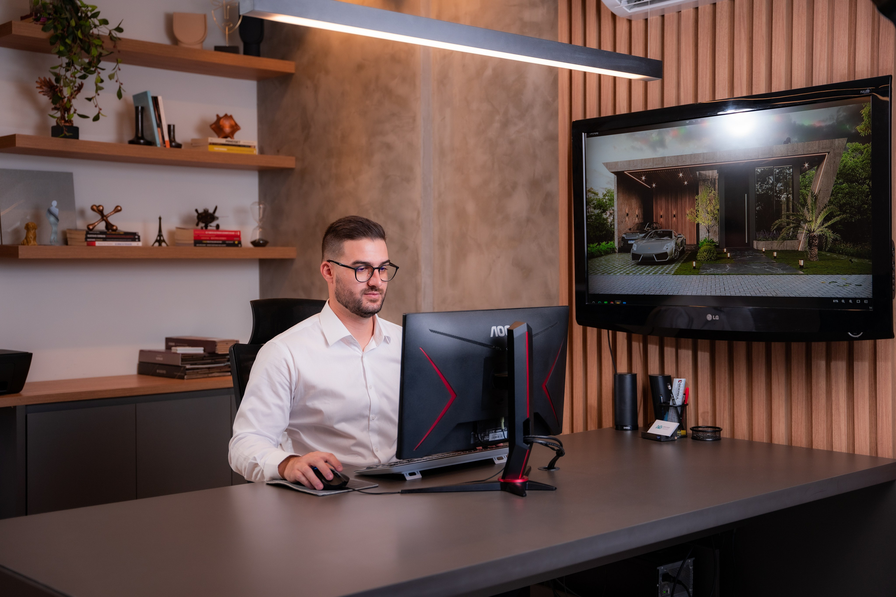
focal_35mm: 46
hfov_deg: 43.0
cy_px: 298
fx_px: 1137
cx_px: 448
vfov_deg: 29.4
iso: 400
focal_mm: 45.7
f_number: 2.8
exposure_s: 1/160
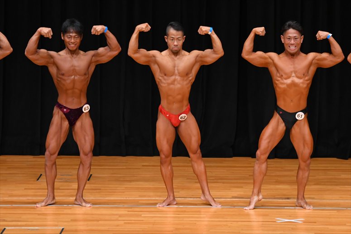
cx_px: 176
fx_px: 2631
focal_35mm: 270
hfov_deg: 7.6
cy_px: 117
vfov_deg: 5.1
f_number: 5.6
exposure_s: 1/400
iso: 3200
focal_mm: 180
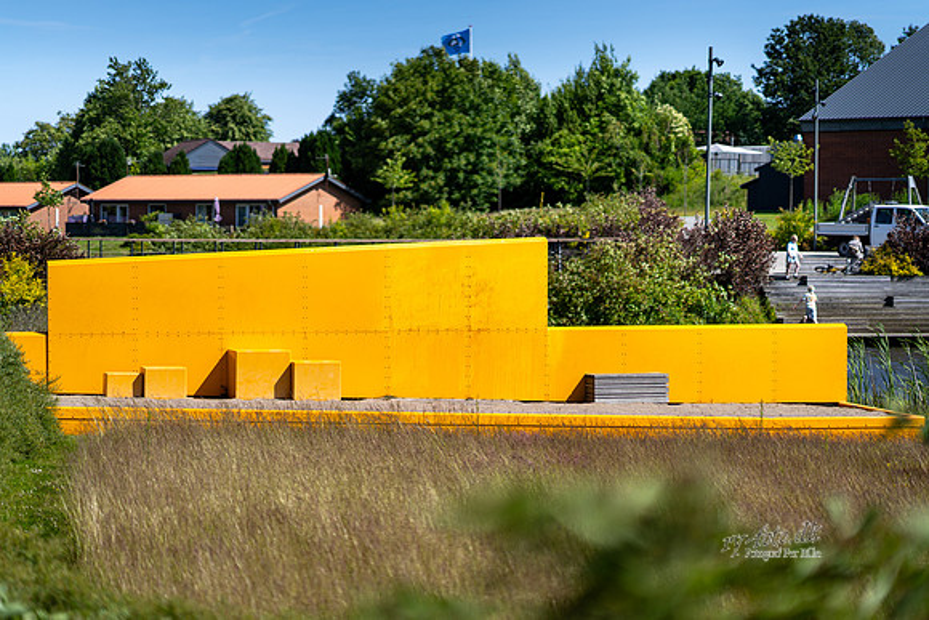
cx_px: 464
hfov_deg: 23.4
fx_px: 2238
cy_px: 310
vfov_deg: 15.8
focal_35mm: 87
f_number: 1.4
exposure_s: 1/6400
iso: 50
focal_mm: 85
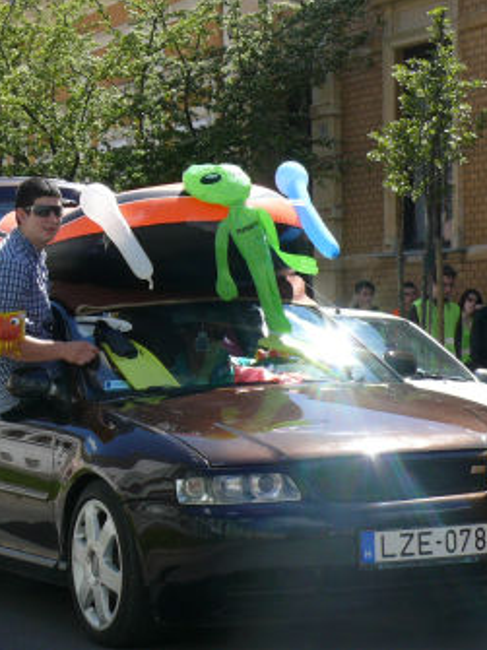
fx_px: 2046
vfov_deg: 18.1
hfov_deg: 13.5
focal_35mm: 109
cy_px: 324
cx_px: 74
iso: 100
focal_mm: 11.8
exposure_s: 1/320
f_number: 5.6
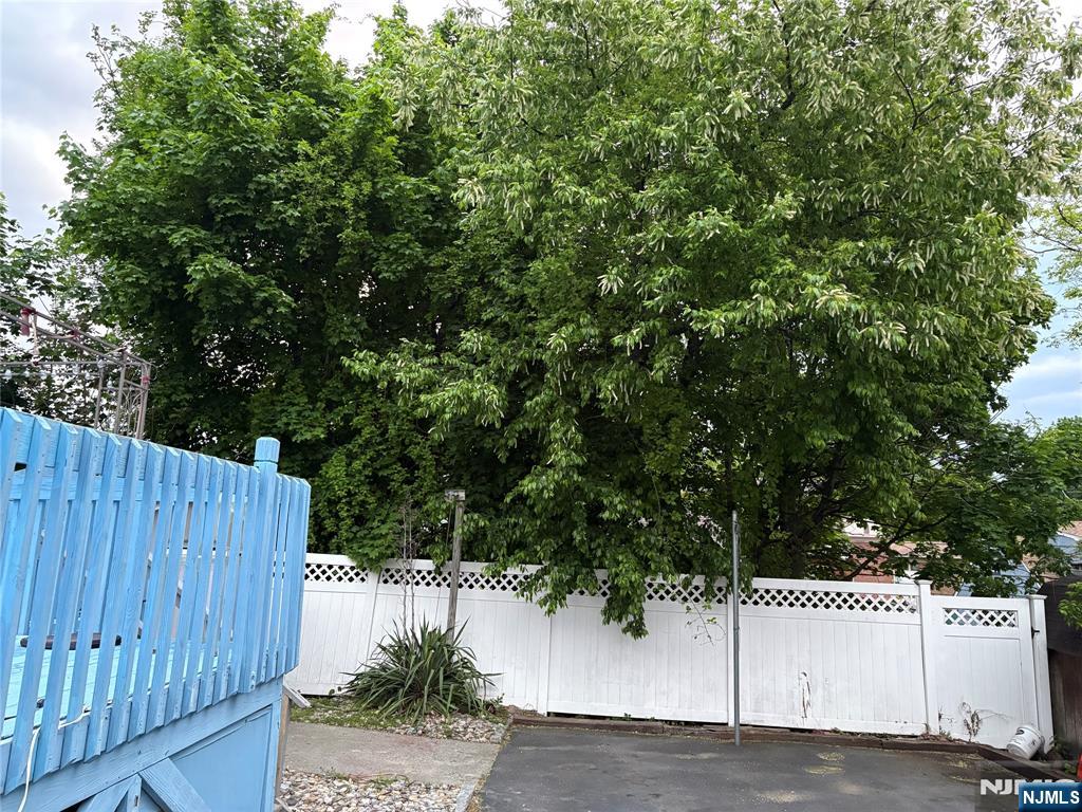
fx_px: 813
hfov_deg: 67.3
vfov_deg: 53.1
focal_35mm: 26
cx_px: 541
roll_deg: -1.0
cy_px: 406
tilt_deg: +10.2
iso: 500
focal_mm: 5.96
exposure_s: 1/59
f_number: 1.6
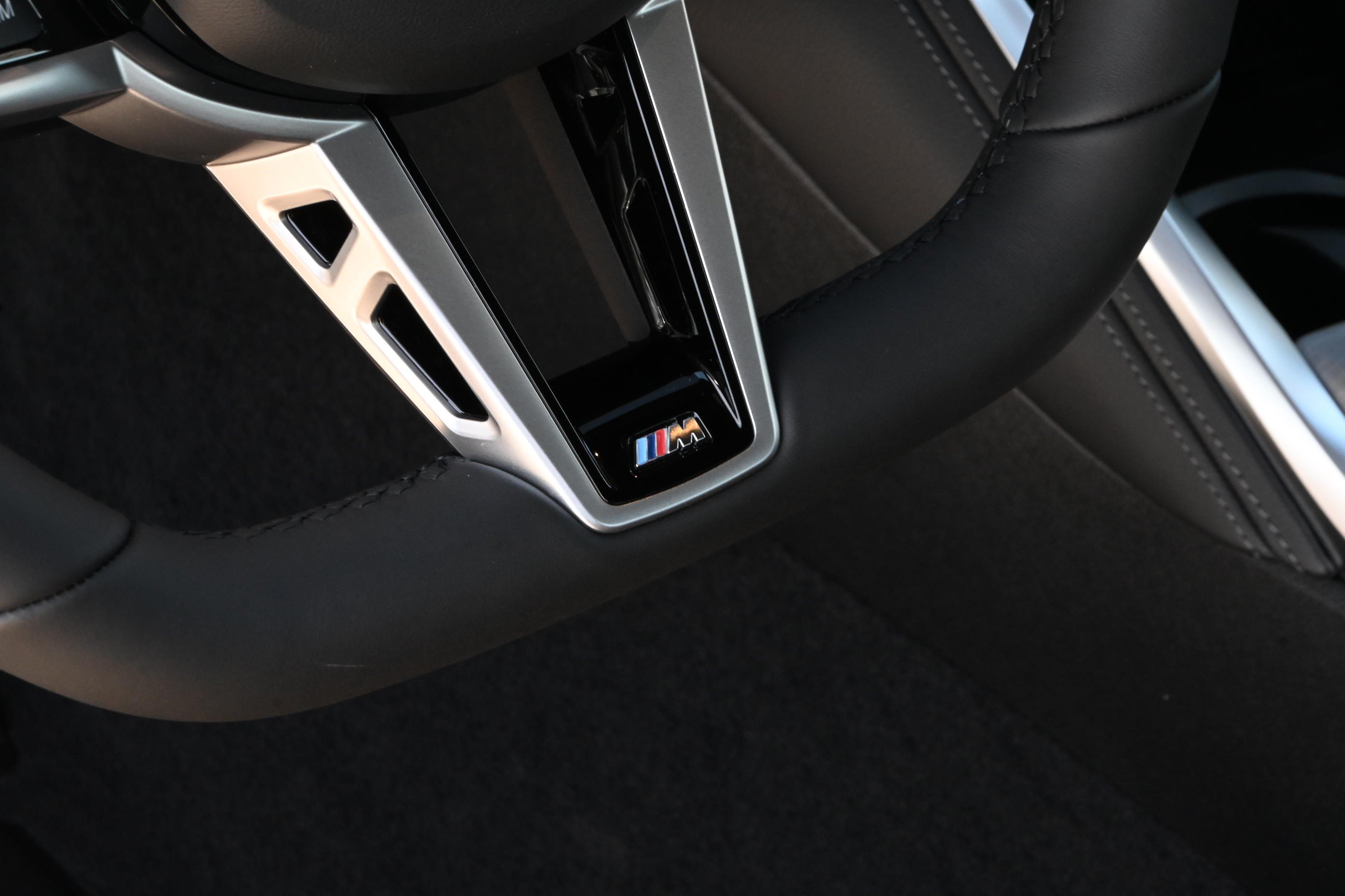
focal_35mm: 123
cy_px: 448
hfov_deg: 16.7
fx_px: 4595
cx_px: 672
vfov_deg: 11.1
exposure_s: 1/60
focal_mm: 82
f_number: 18
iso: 1600
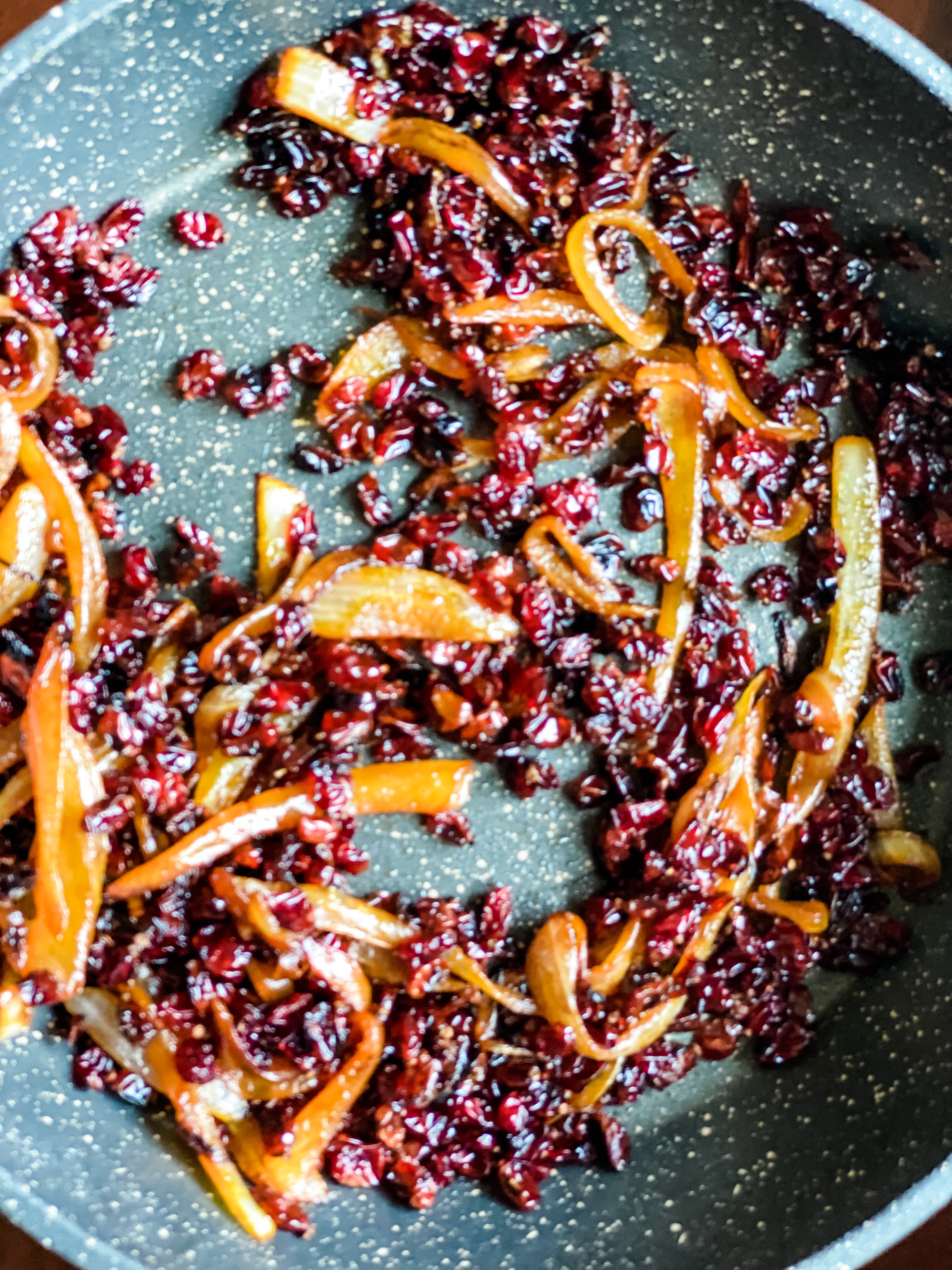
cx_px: 476
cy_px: 635
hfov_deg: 28.0
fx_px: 1907
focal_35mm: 52
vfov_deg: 36.8
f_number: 2
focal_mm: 6
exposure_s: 1/15
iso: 400
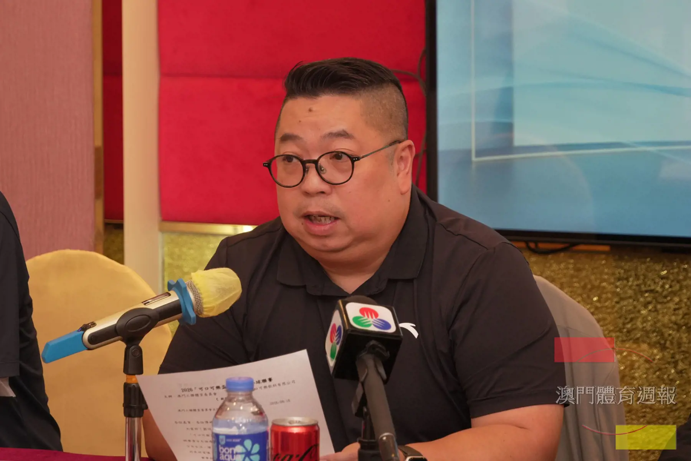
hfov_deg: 18.9
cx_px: 346
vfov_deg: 12.7
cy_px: 230
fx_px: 2073
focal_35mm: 108
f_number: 5
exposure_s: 1/160
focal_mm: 72
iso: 800
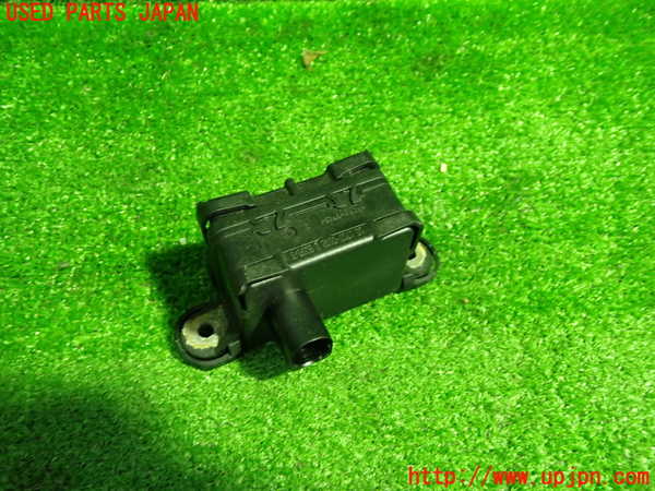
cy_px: 246
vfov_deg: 46.8
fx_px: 568
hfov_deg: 60.0
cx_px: 328
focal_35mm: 30
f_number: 2.3
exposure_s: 1/30
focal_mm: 5.4
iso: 500
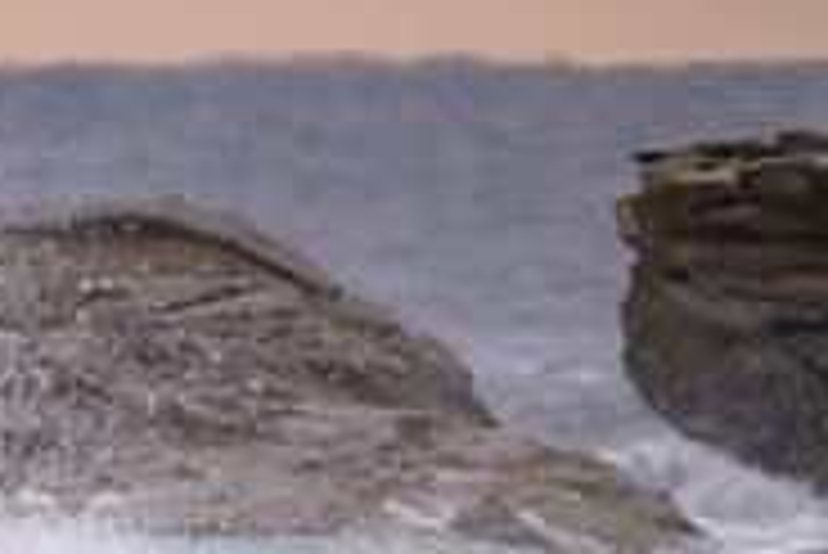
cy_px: 849
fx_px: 58119
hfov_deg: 0.8
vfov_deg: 0.5
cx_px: -310
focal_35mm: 2525
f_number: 11
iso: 3600
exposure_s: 1/1250
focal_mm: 800
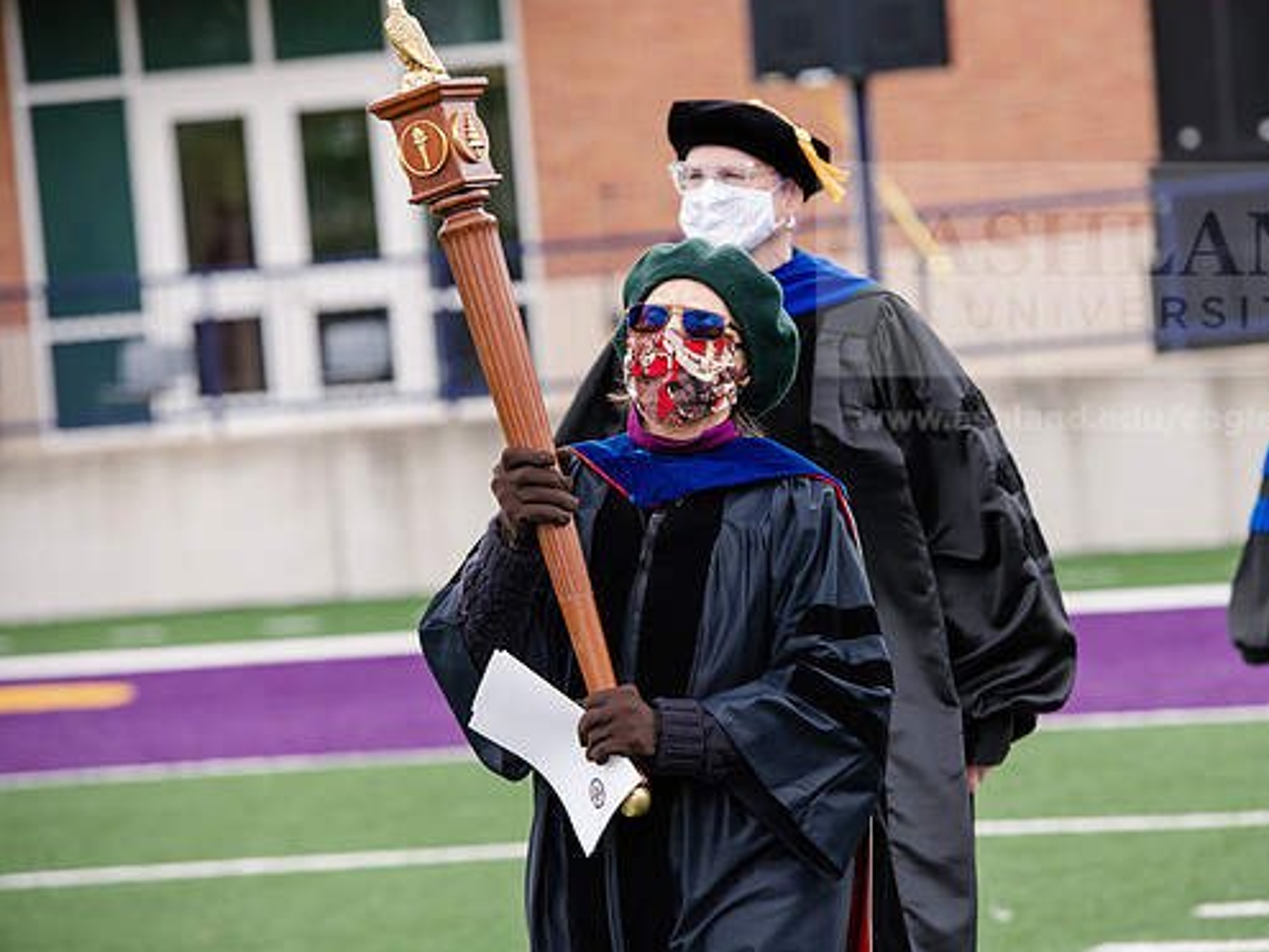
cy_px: 472
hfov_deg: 10.4
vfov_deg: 7.8
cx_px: 739
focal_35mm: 191
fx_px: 7002
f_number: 5.6
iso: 500
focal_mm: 170
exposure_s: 1/500
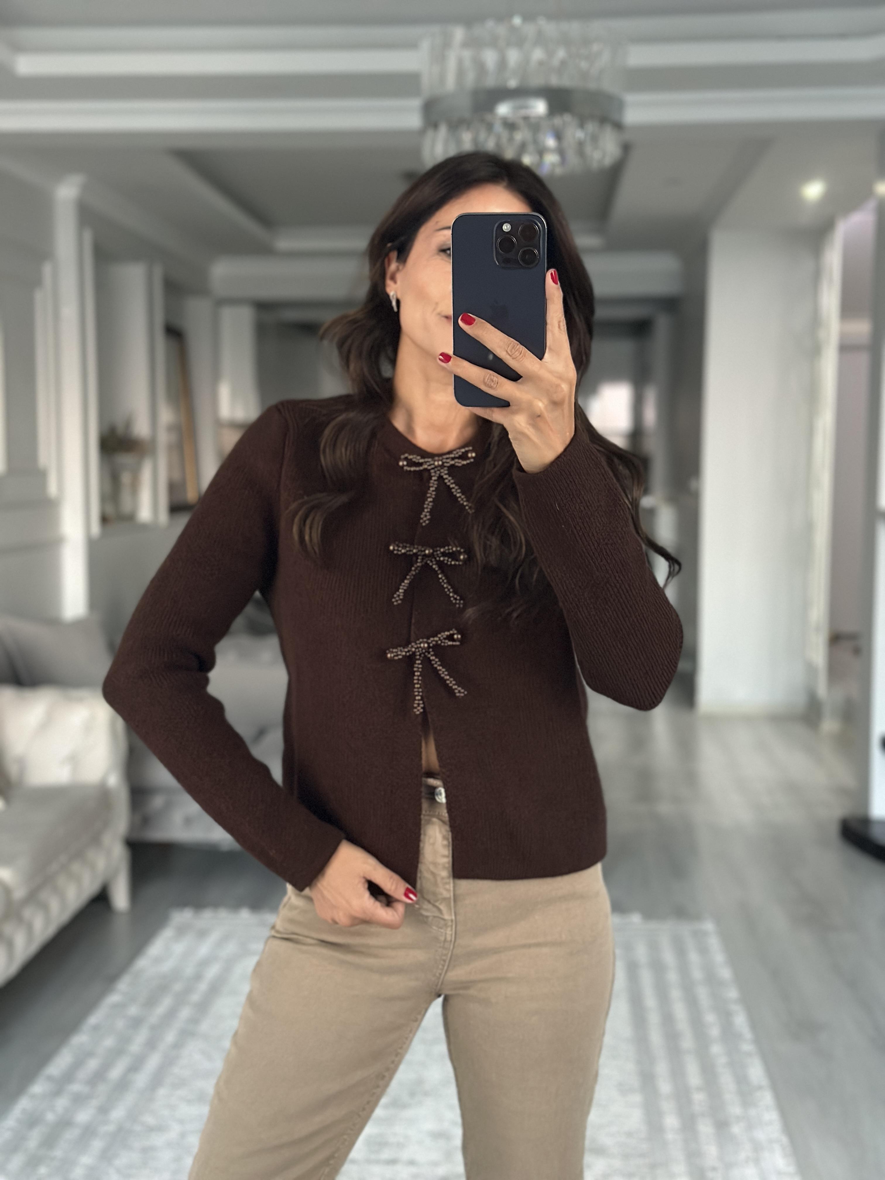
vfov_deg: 39.7
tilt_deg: -18.1
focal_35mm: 48
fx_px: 1636
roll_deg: +0.3
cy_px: 590
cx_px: 442
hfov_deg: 30.3
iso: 640
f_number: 1.78
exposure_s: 1/40
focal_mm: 6.86
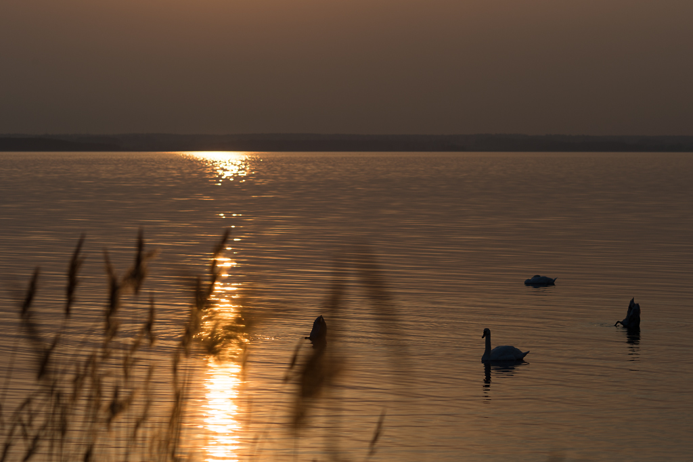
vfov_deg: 10.2
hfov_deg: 15.2
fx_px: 2599
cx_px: 346
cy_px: 231
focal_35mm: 135
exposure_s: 1/2500
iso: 100
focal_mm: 135
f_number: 6.3
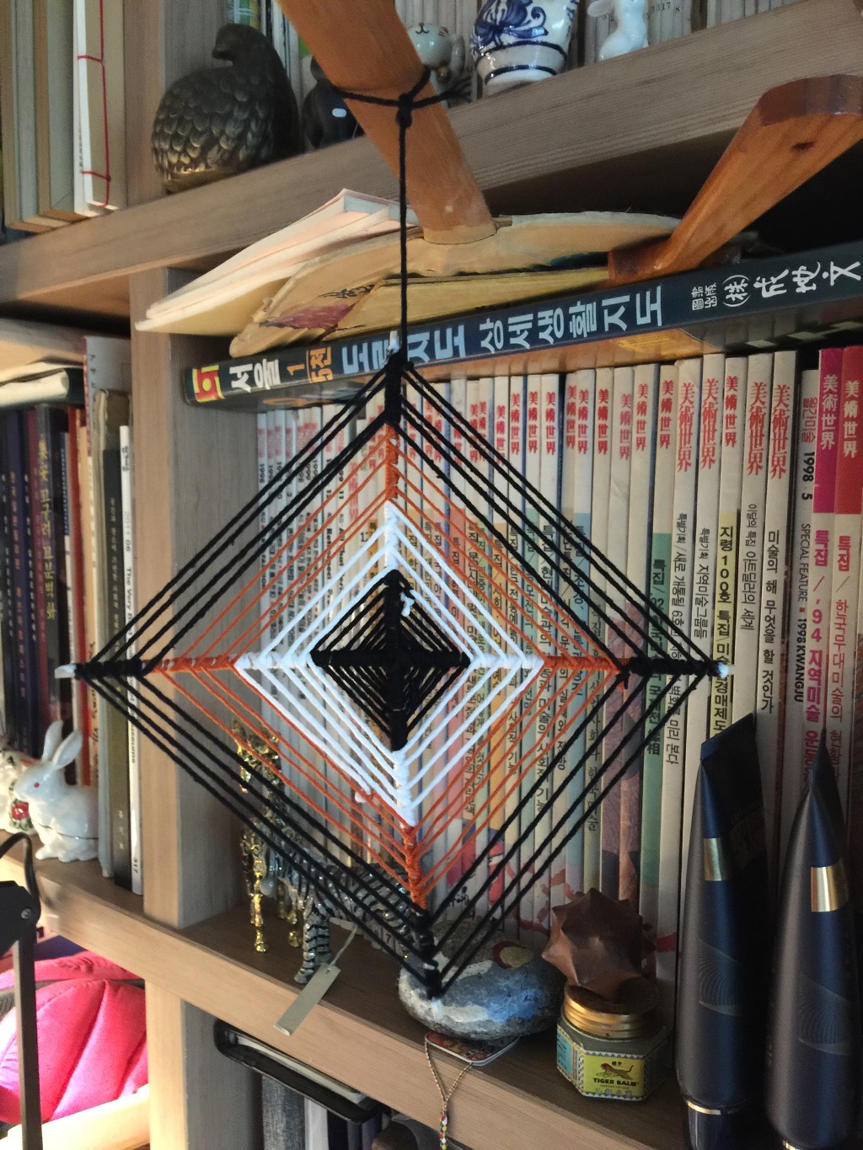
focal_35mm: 29
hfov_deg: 48.2
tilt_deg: -4.8
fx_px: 964
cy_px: 575
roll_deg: -0.9
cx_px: 432
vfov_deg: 61.7
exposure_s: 1/4
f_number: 2.2
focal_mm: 4.15
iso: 100
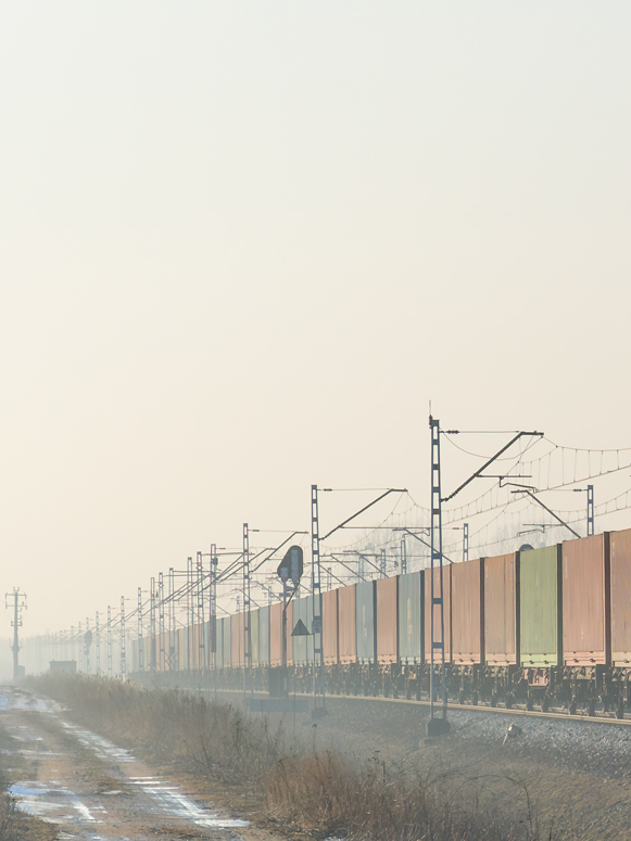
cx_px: 662
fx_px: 6515
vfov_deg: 7.4
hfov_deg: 5.5
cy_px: 521
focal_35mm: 268
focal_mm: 90
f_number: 8
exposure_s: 1/800
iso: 200
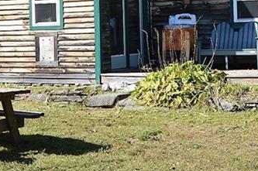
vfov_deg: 15.6
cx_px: 106
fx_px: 594
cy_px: -52
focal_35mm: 83
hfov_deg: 24.5
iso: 100
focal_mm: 18
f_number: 8
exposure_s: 1/250
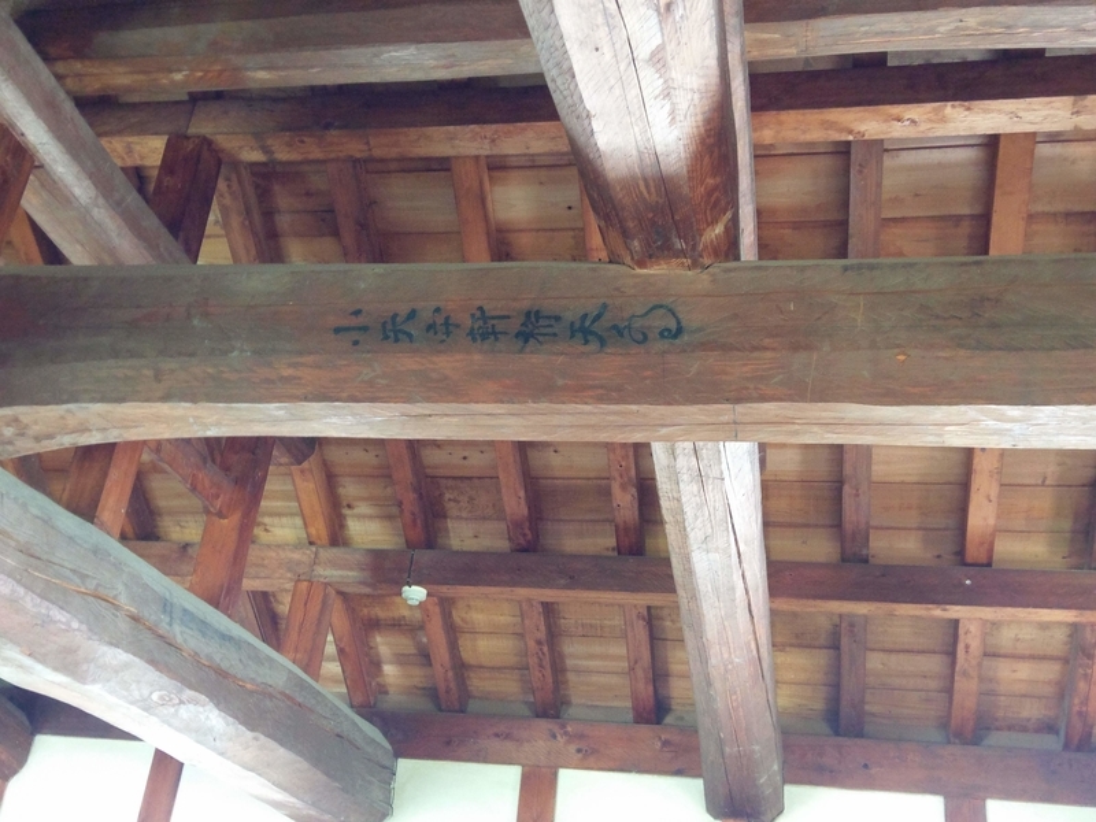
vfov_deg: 53.1
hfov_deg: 67.3
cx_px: 548
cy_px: 411
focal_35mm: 26
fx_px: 823
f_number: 1.8
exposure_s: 1/15
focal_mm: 4.58
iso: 1000
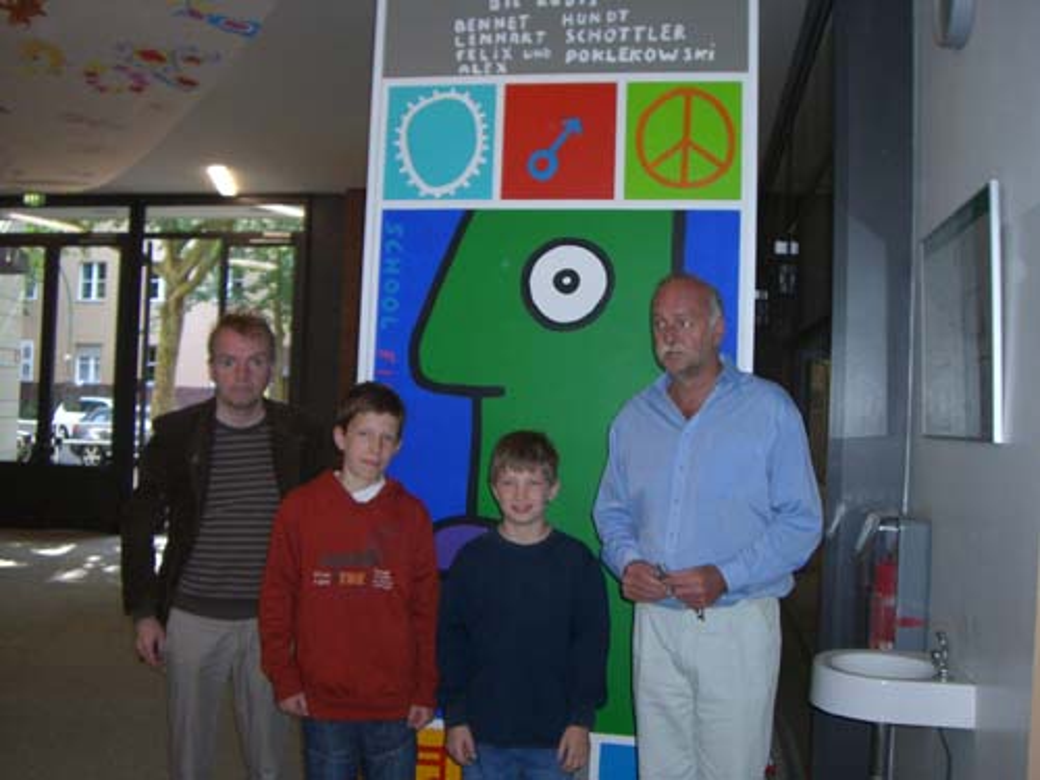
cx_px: 520
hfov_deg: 49.0
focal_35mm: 38
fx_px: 1142
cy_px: 390
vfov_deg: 37.7
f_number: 2.7
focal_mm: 6.2
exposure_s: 1/60
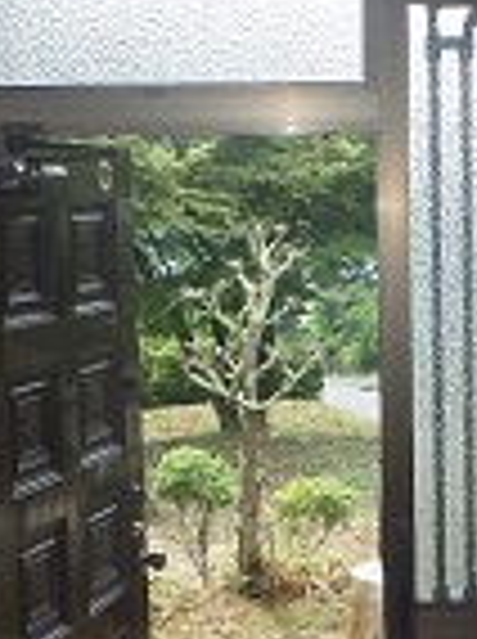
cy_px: 400
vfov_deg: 24.7
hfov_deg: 18.5
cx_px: 351
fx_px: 1456
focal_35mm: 79
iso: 250
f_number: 4.2
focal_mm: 5
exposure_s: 1/320
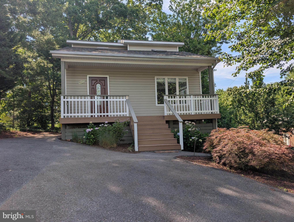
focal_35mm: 24
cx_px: 147
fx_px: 204
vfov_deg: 56.9
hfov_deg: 71.5
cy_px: 111
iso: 20
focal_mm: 6.9
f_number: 1.68
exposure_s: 1/840
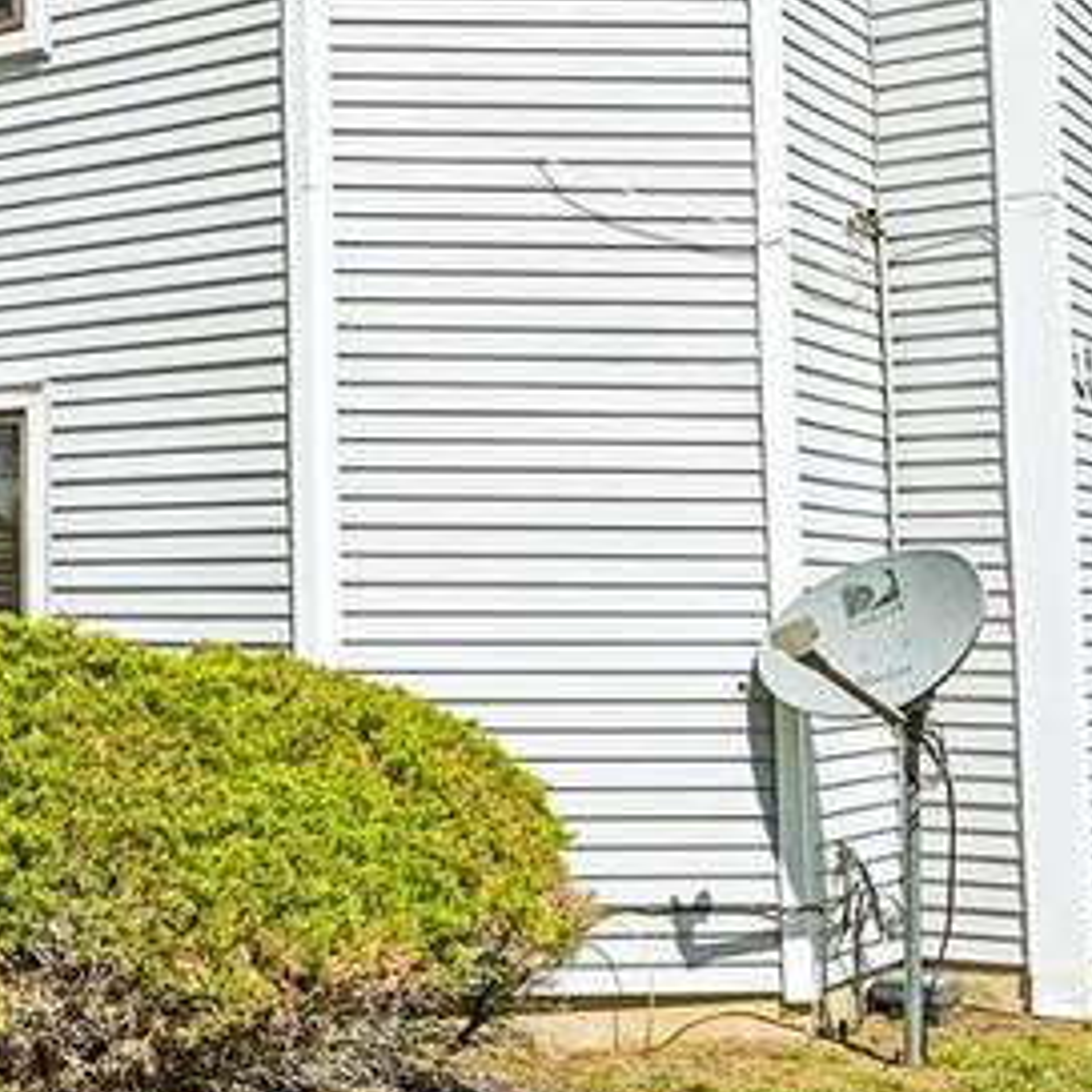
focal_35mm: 62
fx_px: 2213
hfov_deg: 25.2
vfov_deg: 27.6
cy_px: 424
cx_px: -181
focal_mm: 15.5
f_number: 8
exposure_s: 1/250
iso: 100
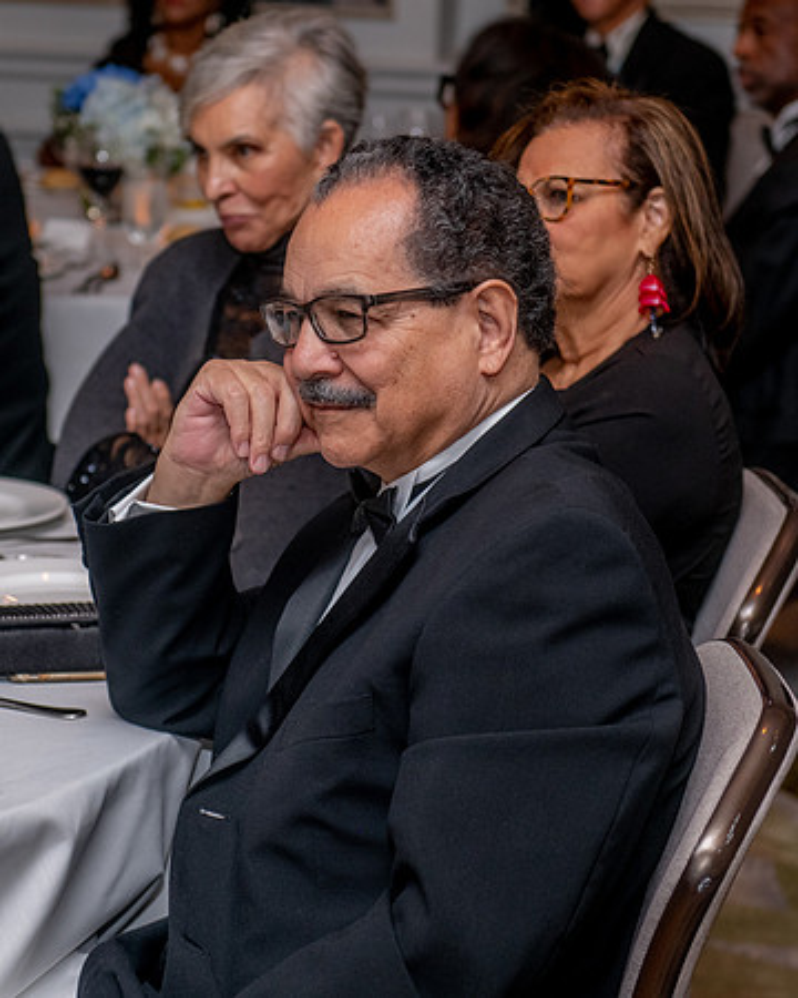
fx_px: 3072
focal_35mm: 104
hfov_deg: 14.8
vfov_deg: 18.4
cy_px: 390
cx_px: 321
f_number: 3.5
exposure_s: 1/125
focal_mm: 60
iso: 500
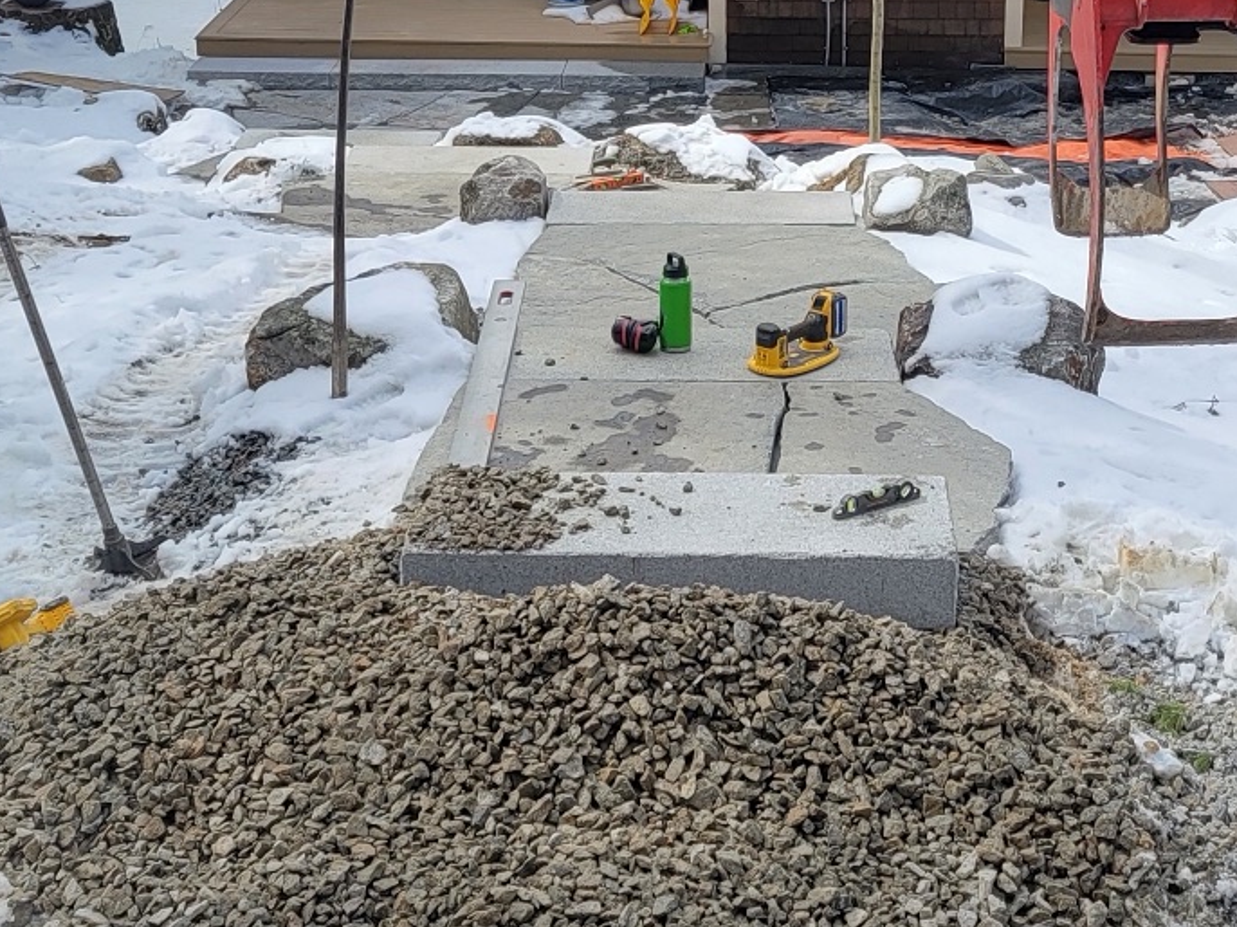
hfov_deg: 27.7
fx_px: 2501
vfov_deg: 20.8
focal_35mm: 70
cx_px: 772
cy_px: 234
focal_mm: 6.7
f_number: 1.8
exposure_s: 1/441
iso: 16
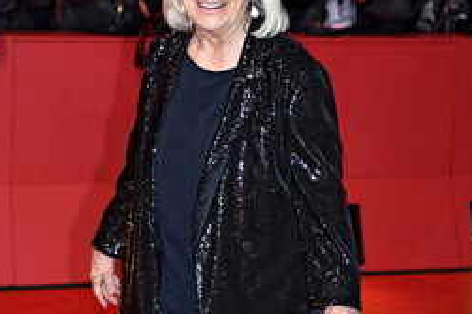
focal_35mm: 108
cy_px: 145
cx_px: 217
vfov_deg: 12.7
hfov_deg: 18.9
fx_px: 1415
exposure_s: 1/400
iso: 800
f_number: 3.5
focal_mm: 60
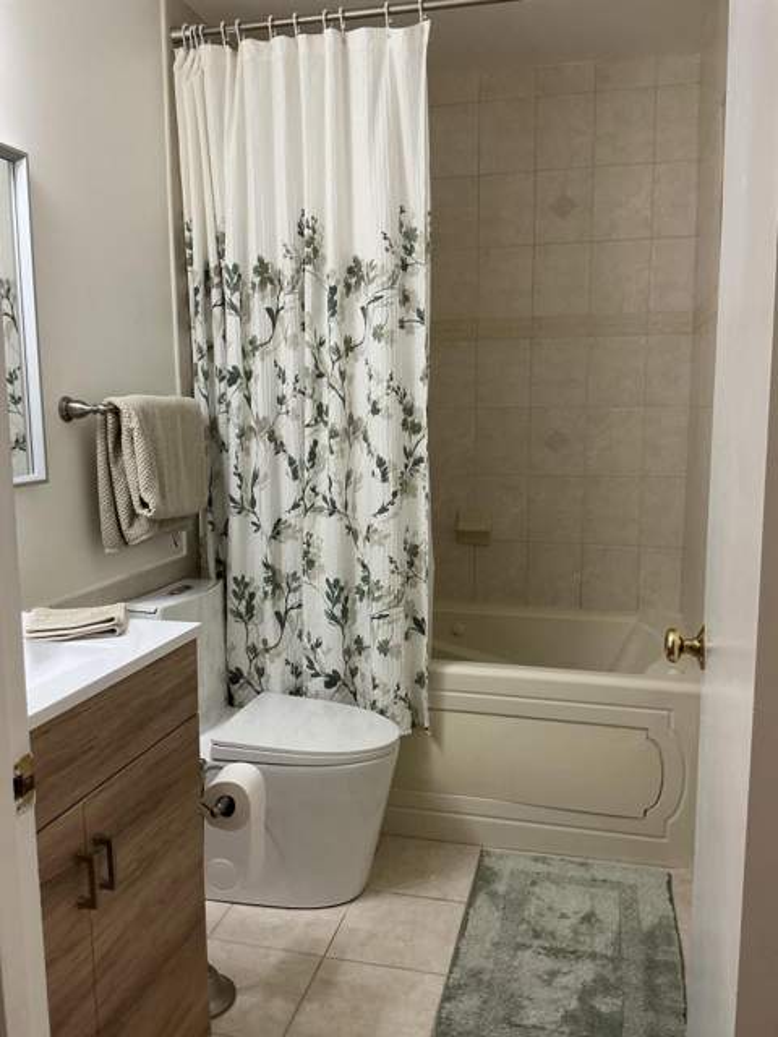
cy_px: 518
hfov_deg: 48.2
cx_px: 389
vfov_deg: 61.7
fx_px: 869
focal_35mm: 29
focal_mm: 3
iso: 80
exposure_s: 1/60
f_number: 1.8
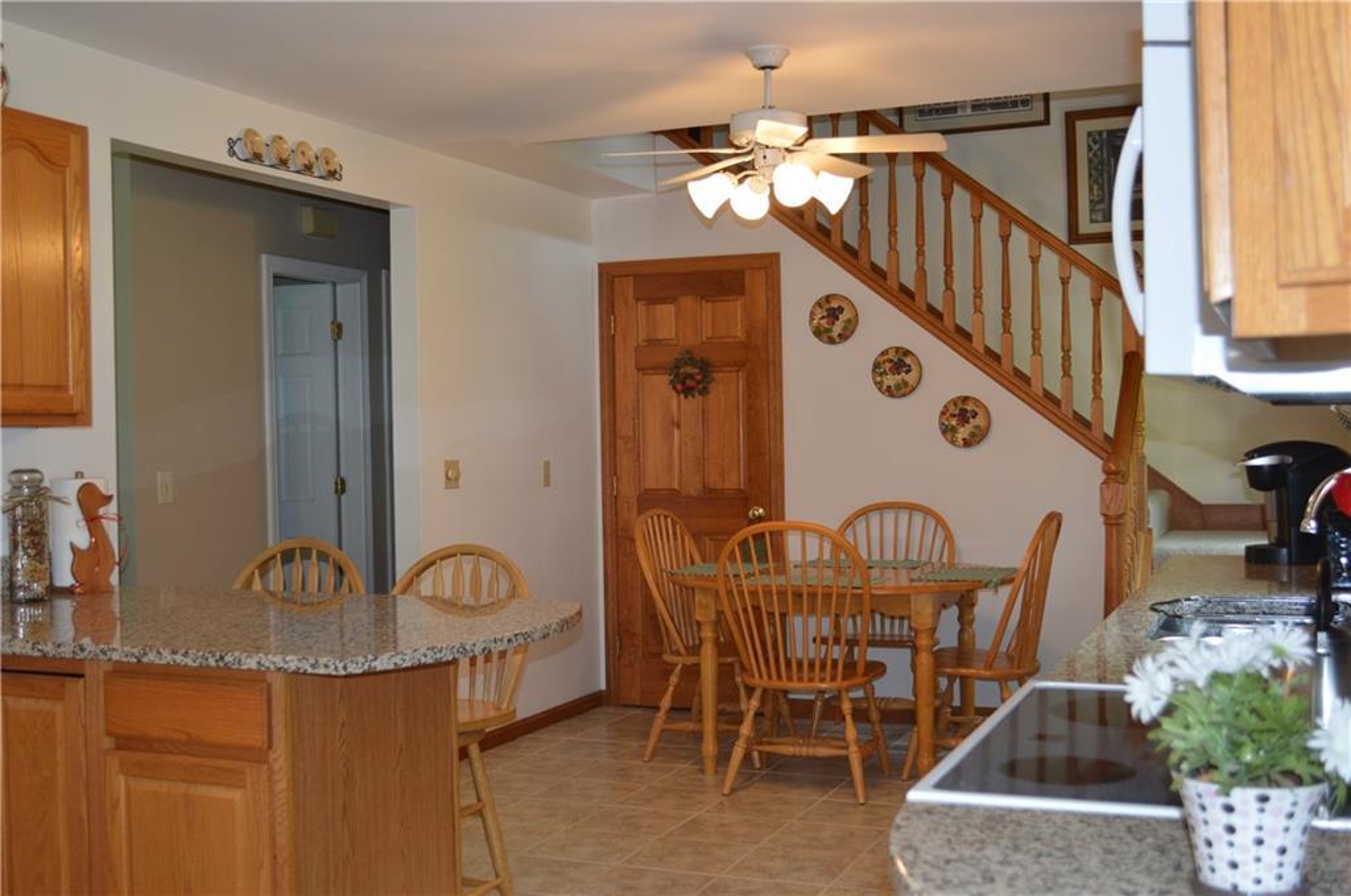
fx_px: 1462
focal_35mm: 39
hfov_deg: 49.6
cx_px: 676
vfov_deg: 34.1
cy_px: 448
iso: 640
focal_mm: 26
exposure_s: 1/60
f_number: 4.2
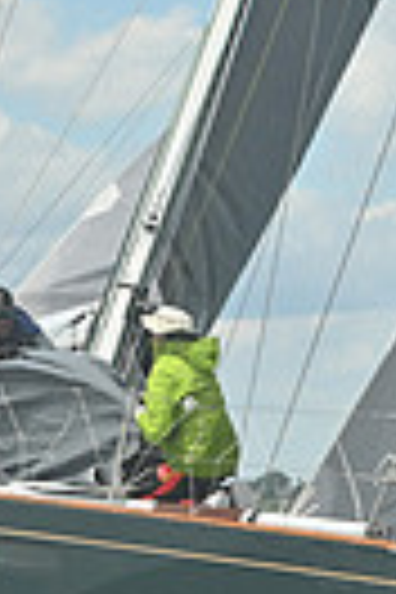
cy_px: 232
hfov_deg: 4.5
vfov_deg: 6.7
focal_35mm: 307
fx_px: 5065
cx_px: 238
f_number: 9
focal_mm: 70
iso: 320
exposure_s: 1/1250
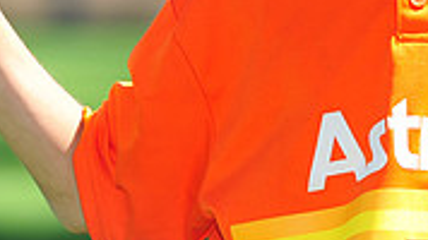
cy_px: -144
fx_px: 6399
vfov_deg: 2.1
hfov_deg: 3.8
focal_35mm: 564
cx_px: 409
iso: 200
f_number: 4.5
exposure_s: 1/800
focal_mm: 165
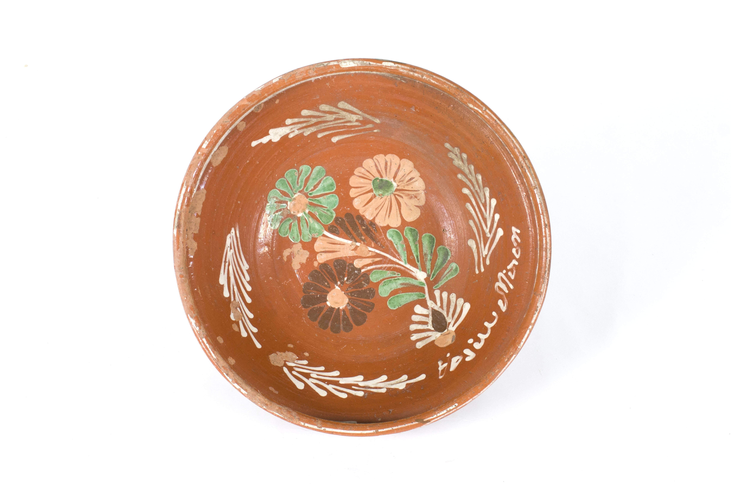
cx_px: 366
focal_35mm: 68
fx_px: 1368
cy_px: 242
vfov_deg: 20.1
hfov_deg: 29.9
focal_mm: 45
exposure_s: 1/160
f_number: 11
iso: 400
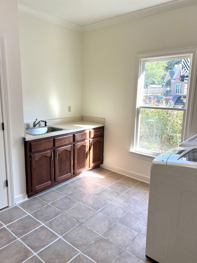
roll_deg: -0.7
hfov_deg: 53.1
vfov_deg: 67.3
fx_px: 197
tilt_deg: -10.7
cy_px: 132
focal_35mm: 26
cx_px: 98
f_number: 1.5
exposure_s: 1/190
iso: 40
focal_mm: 5.7
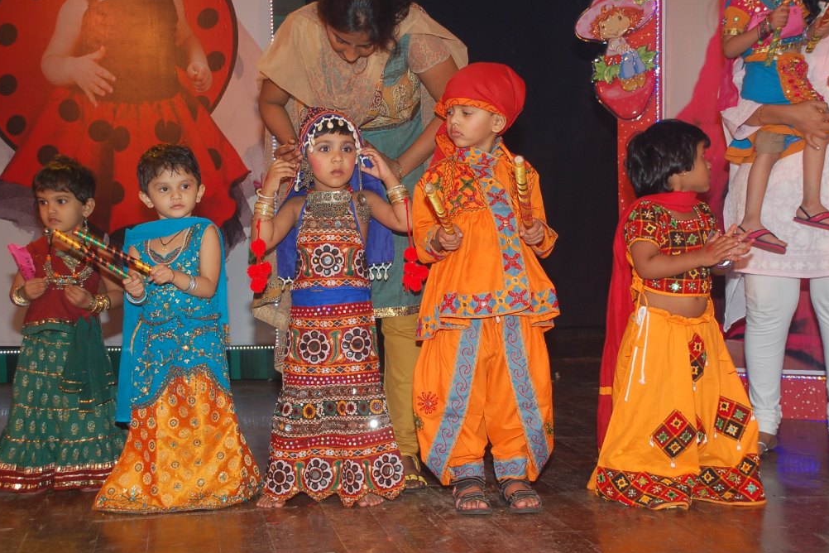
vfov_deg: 27.5
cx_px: 413
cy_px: 280
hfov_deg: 40.3
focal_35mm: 49
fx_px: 1128
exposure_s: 1/125
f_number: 5.6
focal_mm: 32
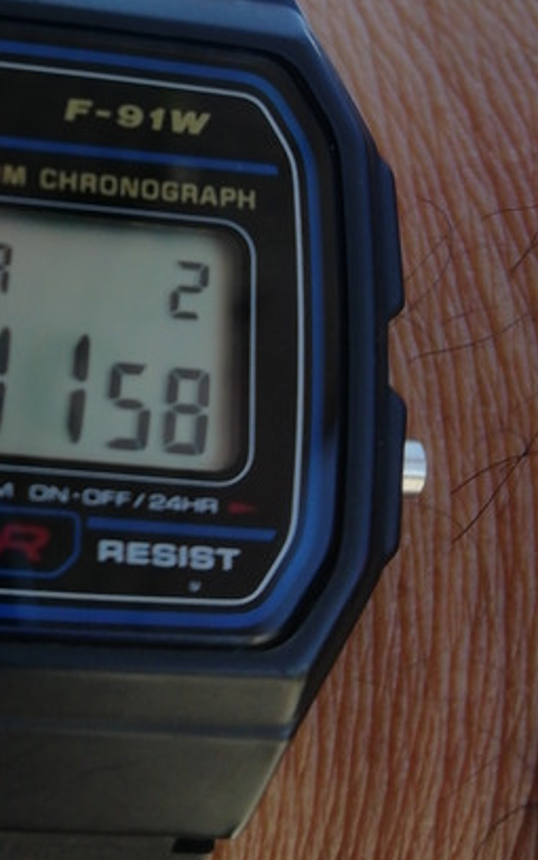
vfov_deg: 36.5
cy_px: 198
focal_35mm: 54
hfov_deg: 22.9
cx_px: -17
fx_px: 1267
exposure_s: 1/261
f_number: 2.2
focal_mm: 3.46
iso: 50
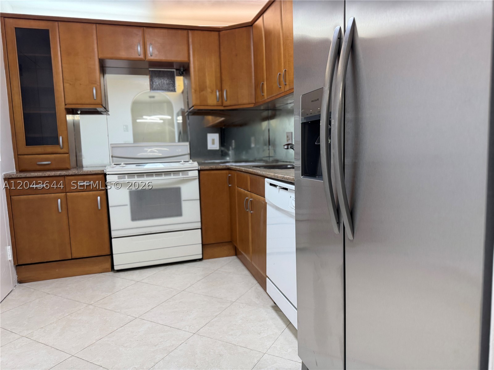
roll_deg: +2.2
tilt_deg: -7.4
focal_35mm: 24
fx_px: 343
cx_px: 247
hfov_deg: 71.6
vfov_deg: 56.8
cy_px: 185
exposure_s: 1/120
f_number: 1.78
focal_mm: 6.76
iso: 125
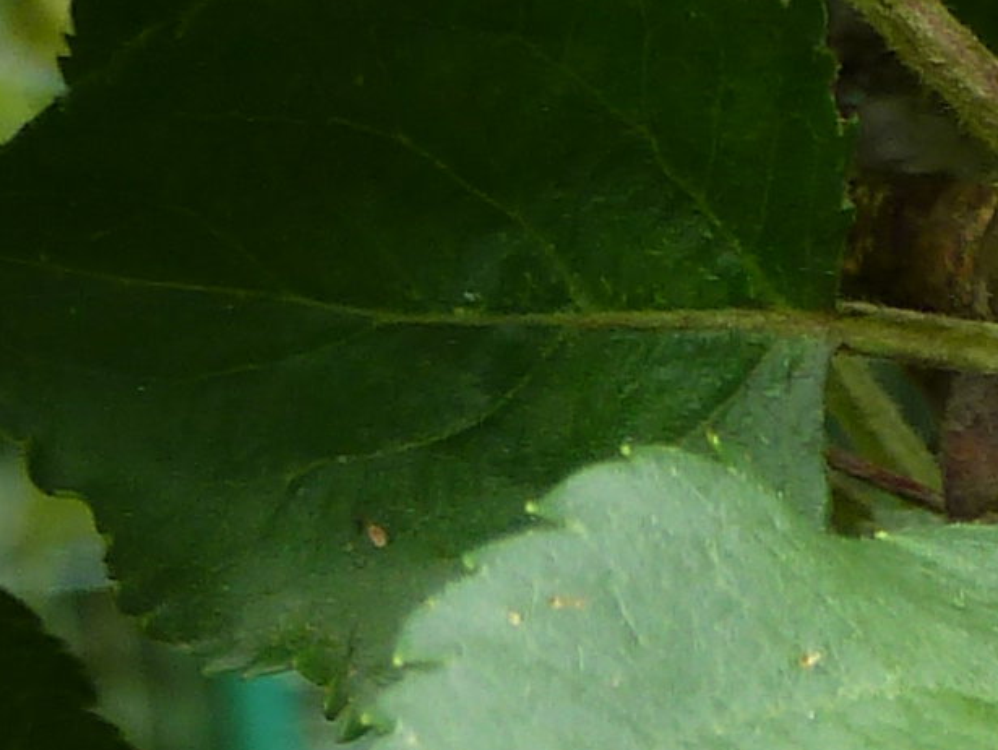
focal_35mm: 273
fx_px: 7875
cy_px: 1989
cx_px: 2324
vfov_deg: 5.2
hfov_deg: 6.9
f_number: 3.7
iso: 80
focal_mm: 6.9
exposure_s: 1/80
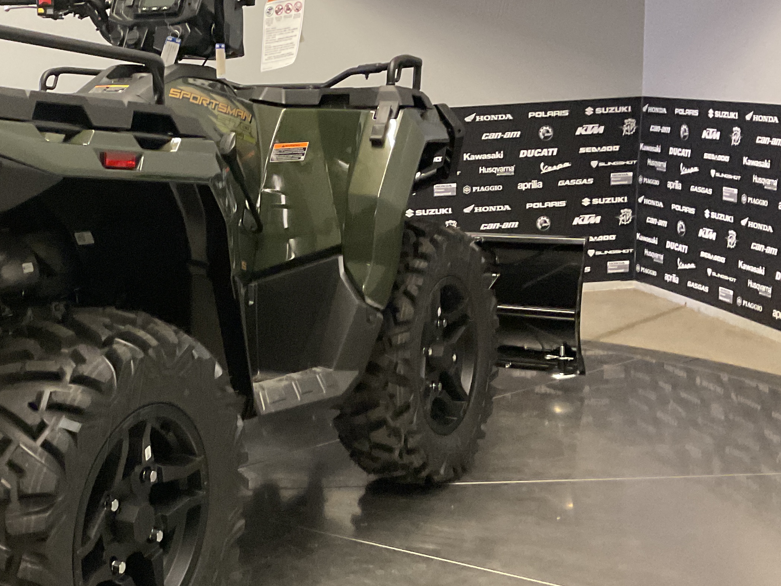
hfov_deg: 33.5
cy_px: 335
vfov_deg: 26.1
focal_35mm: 56
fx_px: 1263
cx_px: 172
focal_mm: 3
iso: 250
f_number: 1.8
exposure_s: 1/40
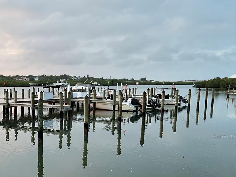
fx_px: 334
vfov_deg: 29.1
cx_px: 38
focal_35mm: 49
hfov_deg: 37.1
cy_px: 136
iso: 25
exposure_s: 1/122
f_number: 1.8
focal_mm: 3
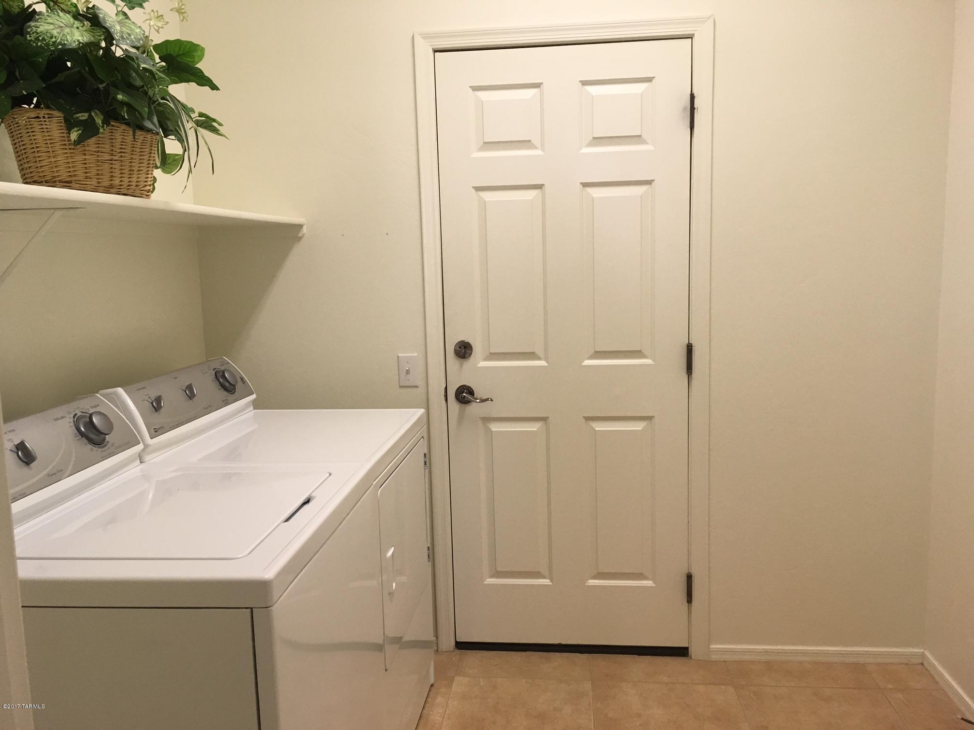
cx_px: 487
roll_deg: +0.7
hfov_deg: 61.7
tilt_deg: -8.1
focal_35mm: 29
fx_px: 816
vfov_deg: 48.2
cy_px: 365
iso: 40
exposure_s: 1/30
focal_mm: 4.15
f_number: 2.2
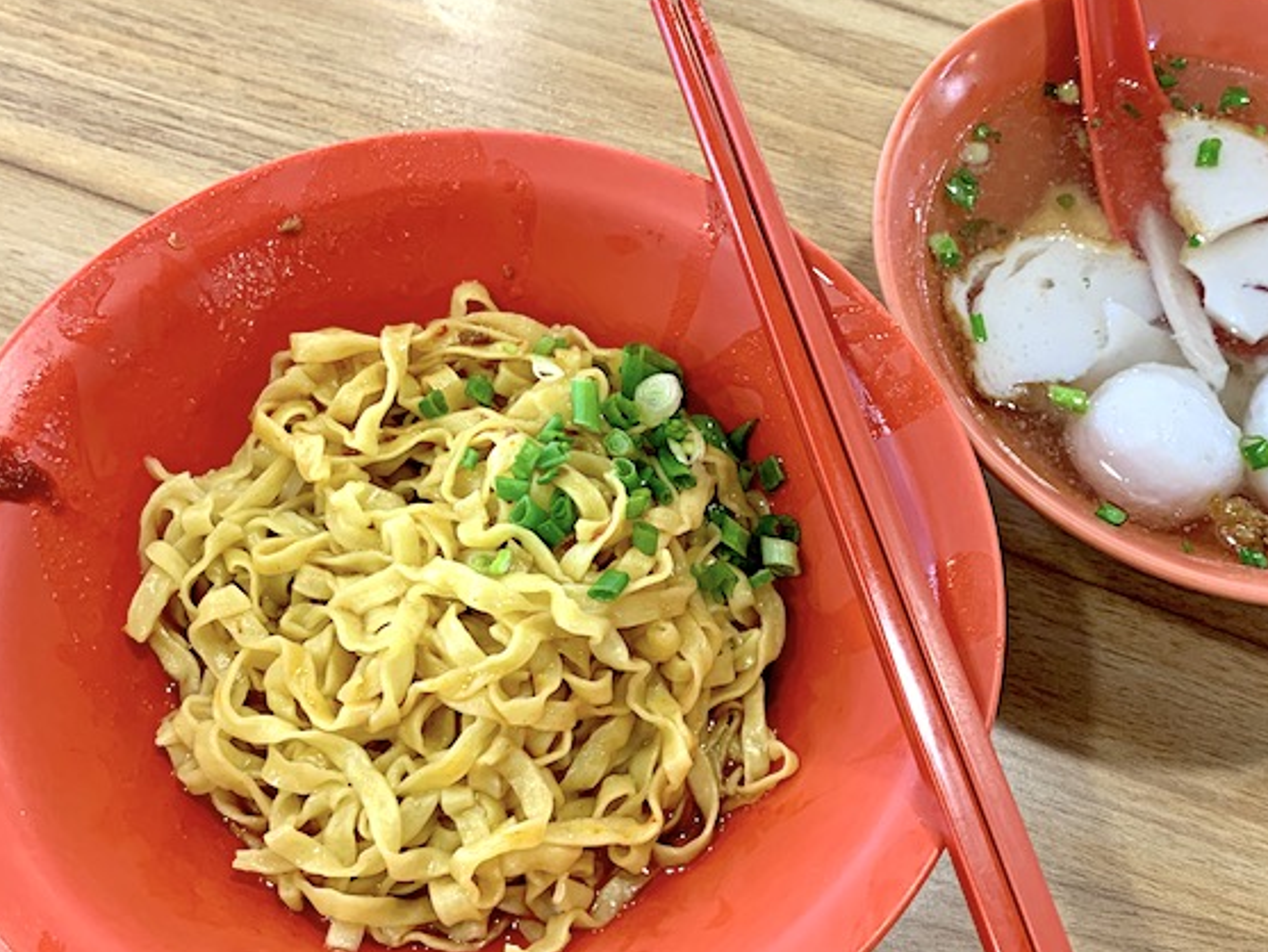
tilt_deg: -65.3
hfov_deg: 52.3
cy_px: 536
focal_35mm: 35
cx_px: 749
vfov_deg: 40.6
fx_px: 1282
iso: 160
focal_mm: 4.25
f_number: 1.8
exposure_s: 1/60
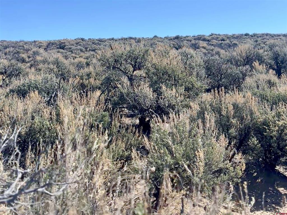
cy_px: 108
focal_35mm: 26
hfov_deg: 67.3
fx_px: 216
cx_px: 144
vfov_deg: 53.1
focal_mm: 5.96
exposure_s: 1/3788
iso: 50
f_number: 1.6
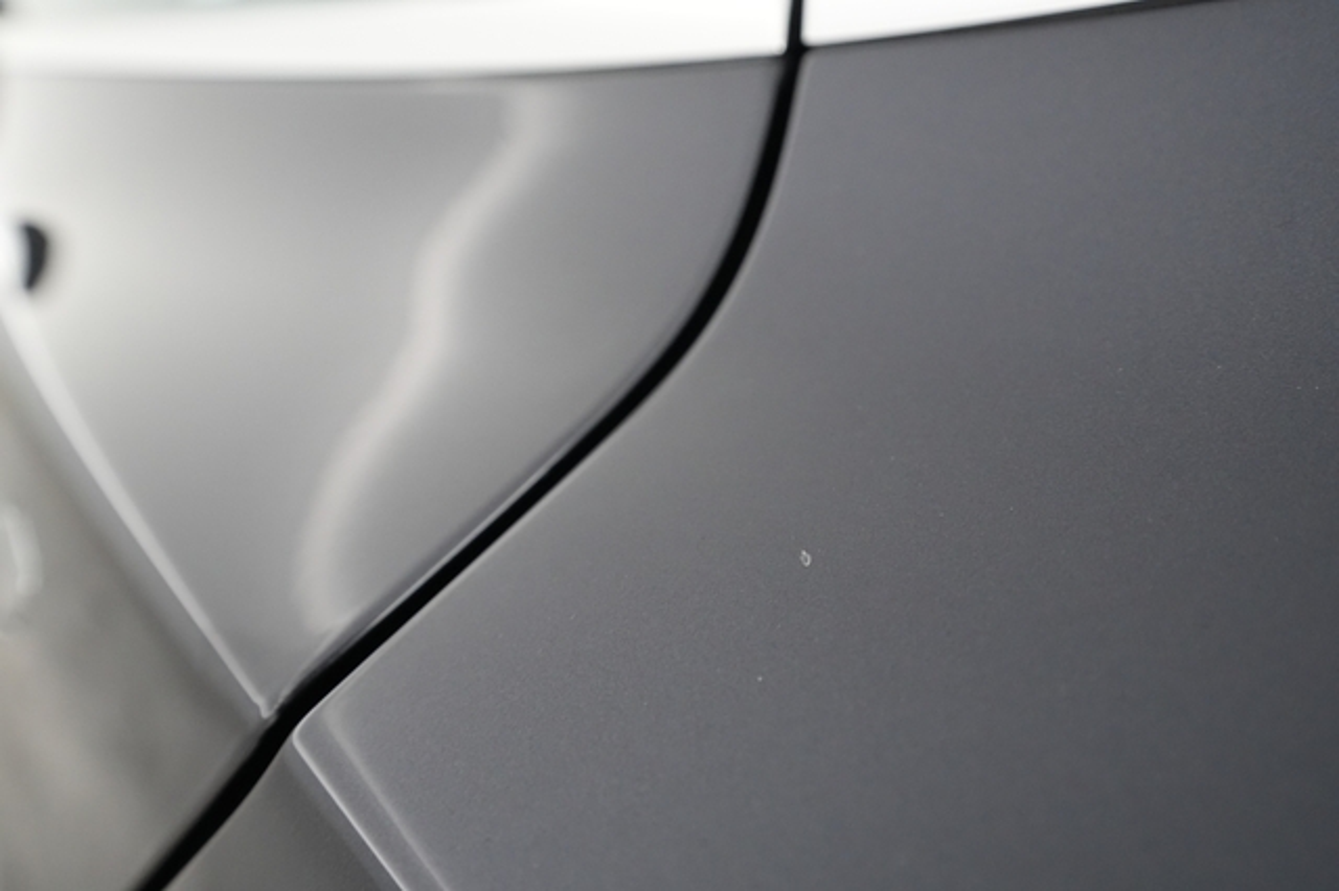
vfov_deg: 46.4
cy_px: 446
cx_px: 670
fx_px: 1041
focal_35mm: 28
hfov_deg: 65.5
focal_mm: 28
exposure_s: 1/100
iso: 6400
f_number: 5.6
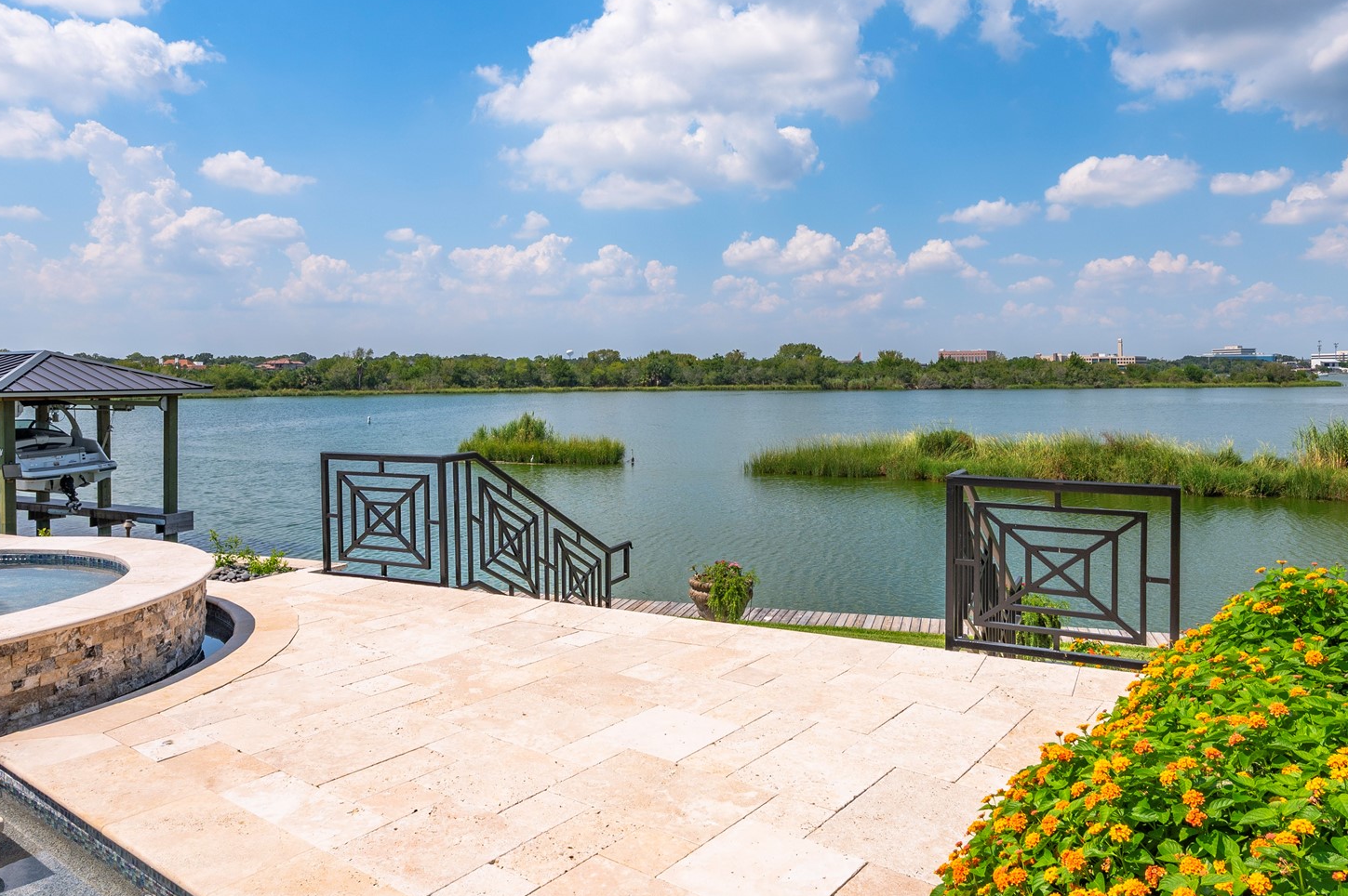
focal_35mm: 24
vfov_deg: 52.9
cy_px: 381
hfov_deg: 73.7
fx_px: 898
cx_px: 706
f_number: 13
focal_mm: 16
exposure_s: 1/200
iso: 125
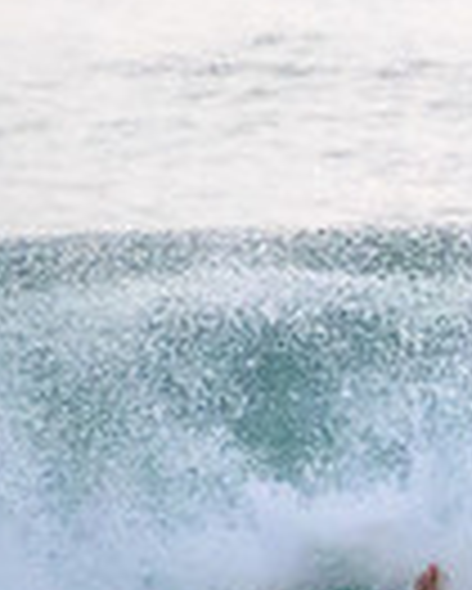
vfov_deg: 0.6
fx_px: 54208
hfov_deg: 0.5
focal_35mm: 3108
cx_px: 1477
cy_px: 122
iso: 4500
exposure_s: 1/2000
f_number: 11
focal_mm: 600
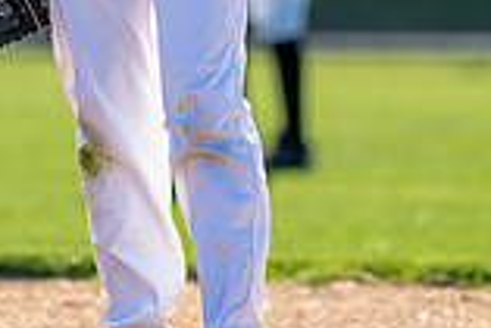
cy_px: -151
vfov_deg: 1.4
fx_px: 13624
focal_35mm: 998
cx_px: 120
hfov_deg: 2.1
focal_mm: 194
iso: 100
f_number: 2.8
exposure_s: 1/800
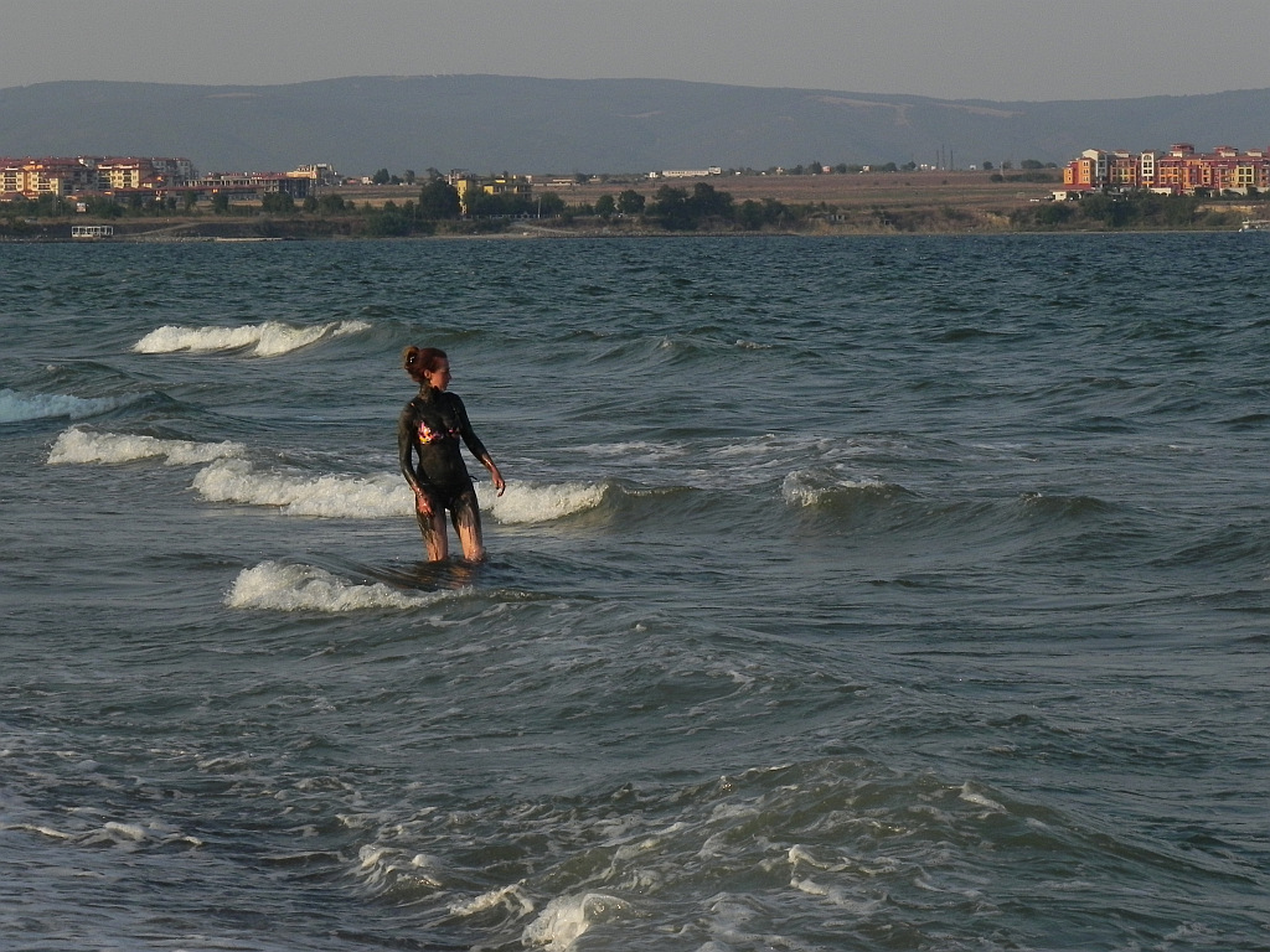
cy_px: 476
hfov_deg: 12.2
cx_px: 635
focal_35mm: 162
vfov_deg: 9.2
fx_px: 5943
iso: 200
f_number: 8
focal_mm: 28.8
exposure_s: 1/500
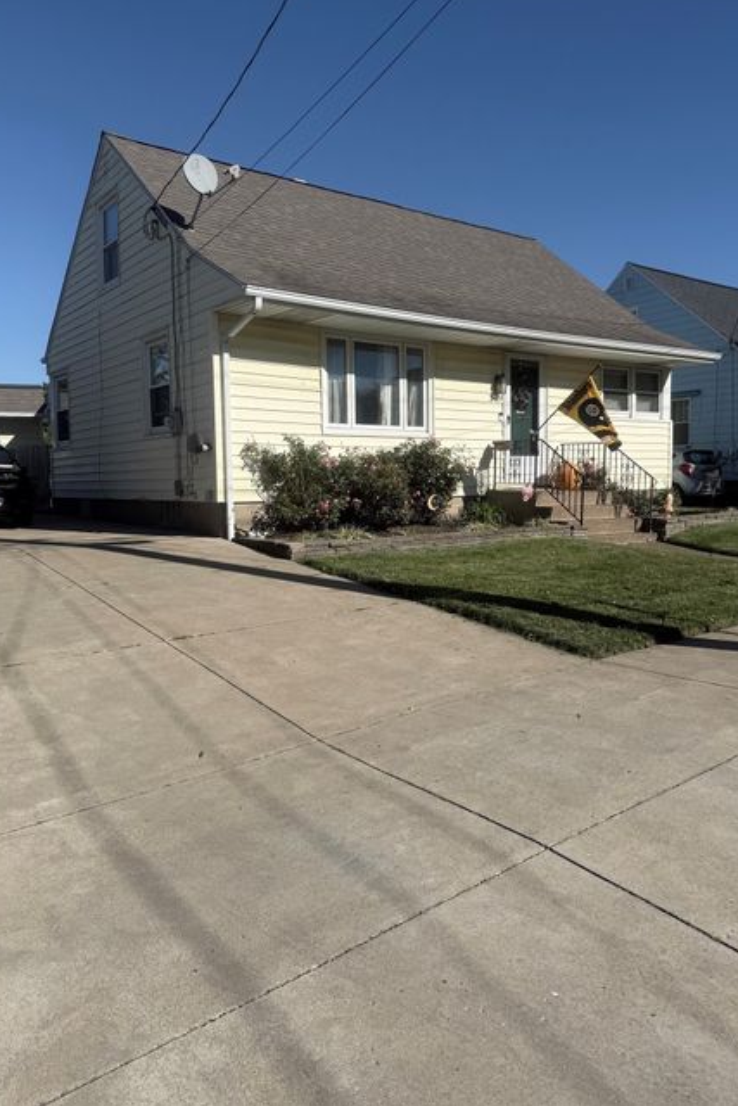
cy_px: 531
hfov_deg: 49.6
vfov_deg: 69.4
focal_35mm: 26
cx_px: 384
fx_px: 799
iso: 80
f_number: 1.78
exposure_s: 1/5714
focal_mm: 6.76
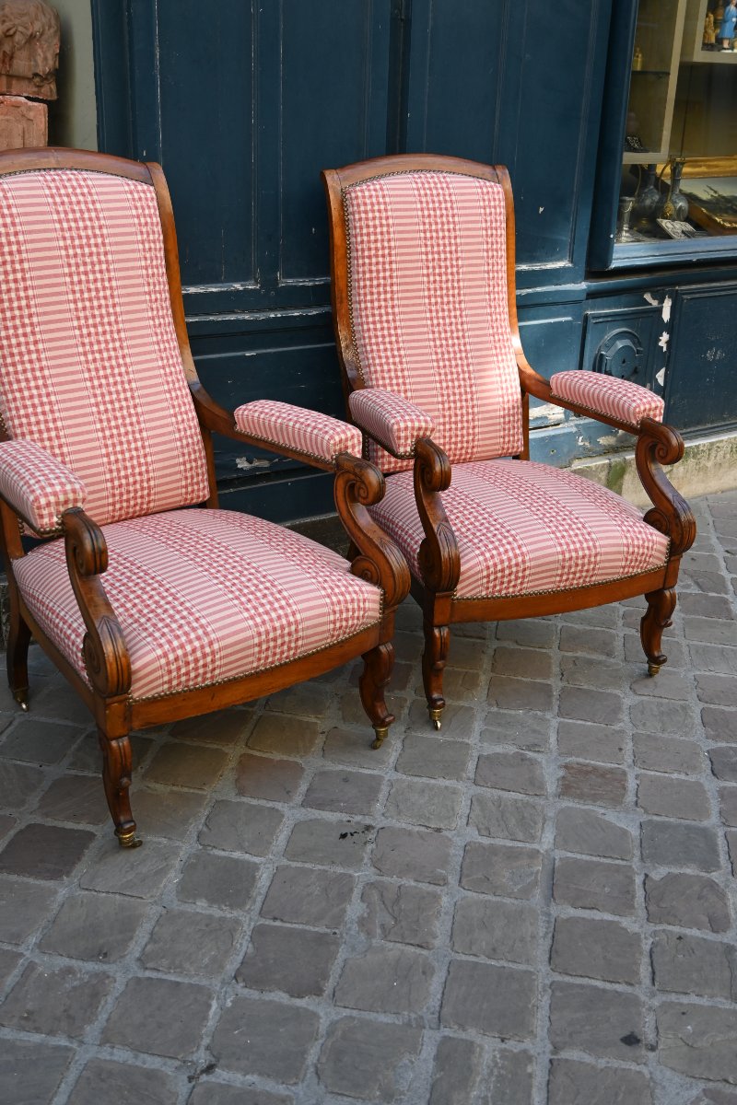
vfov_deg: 52.2
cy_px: 552
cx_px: 368
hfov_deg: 36.2
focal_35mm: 37
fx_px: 1128
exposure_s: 1/250
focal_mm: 24.5
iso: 200
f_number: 4.5
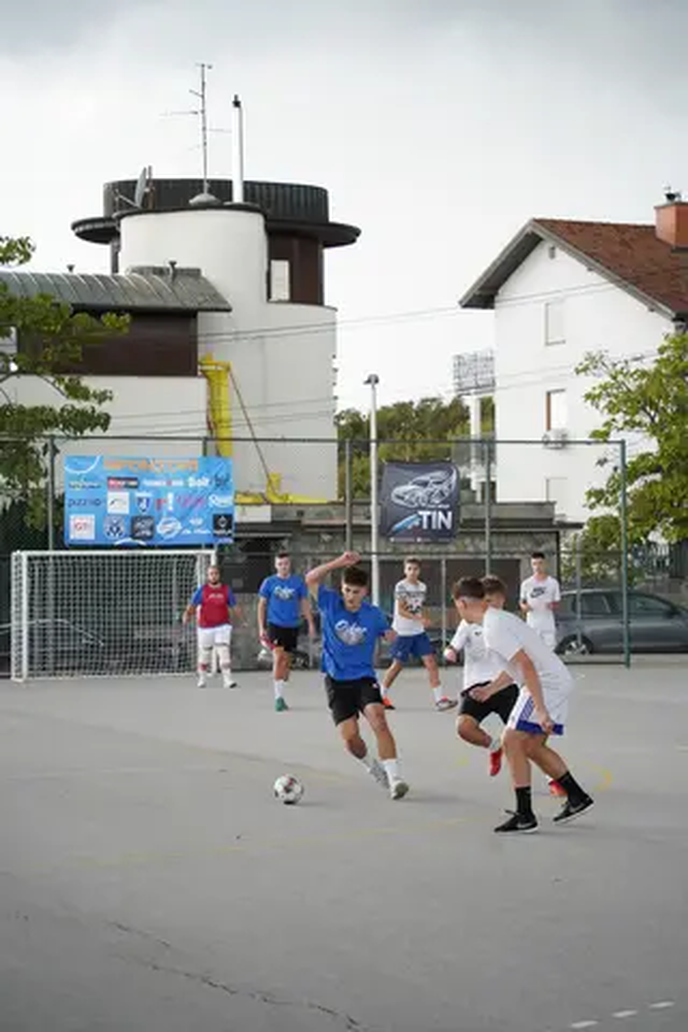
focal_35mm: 89
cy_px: 516
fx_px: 2551
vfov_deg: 22.9
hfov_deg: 15.4
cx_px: 344
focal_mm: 89
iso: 4000
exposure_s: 1/1000
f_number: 4.5
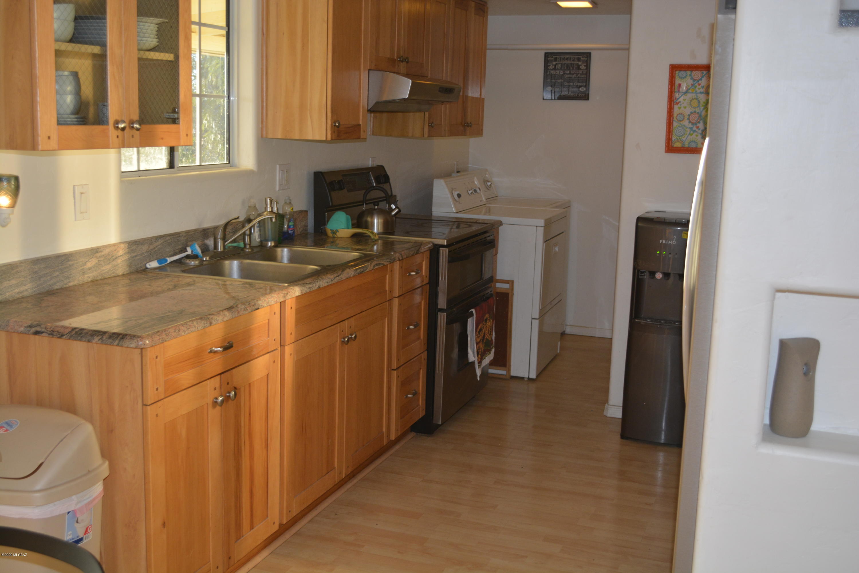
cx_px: 430
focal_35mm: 39
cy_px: 286
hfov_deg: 49.6
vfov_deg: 34.2
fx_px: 931
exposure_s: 1/125
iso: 400
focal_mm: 26
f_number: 4.2
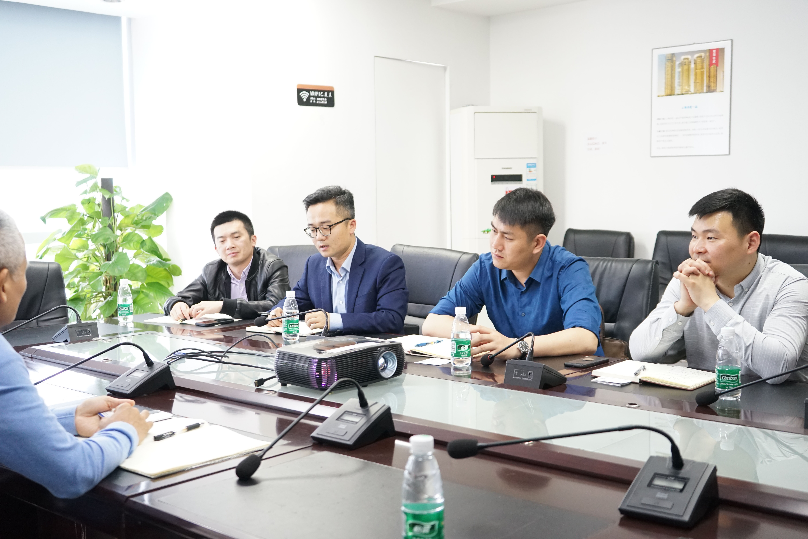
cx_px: 404
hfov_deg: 47.4
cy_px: 270
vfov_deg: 32.6
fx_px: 920
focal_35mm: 41
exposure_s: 1/60
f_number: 4.5
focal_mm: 41
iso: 2500
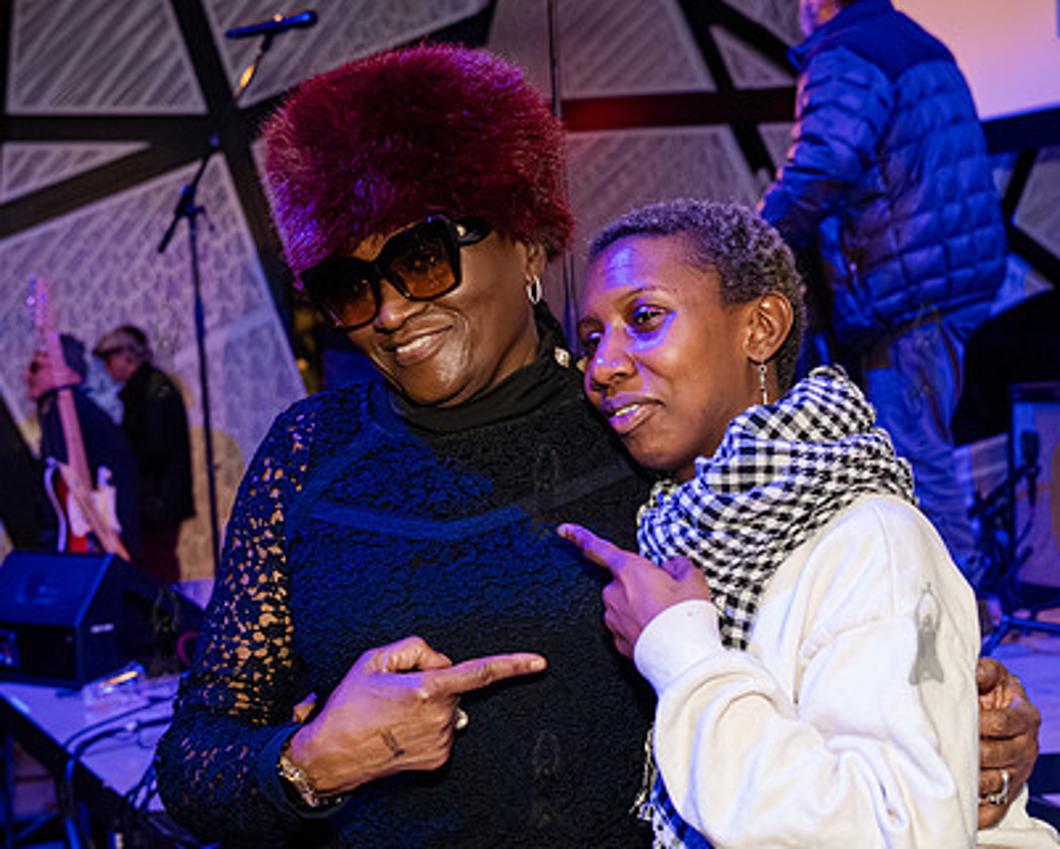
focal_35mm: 67
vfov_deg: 22.8
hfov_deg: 28.3
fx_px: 2102
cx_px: 604
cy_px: 437
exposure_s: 1/400
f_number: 3.5
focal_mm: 38
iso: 10000
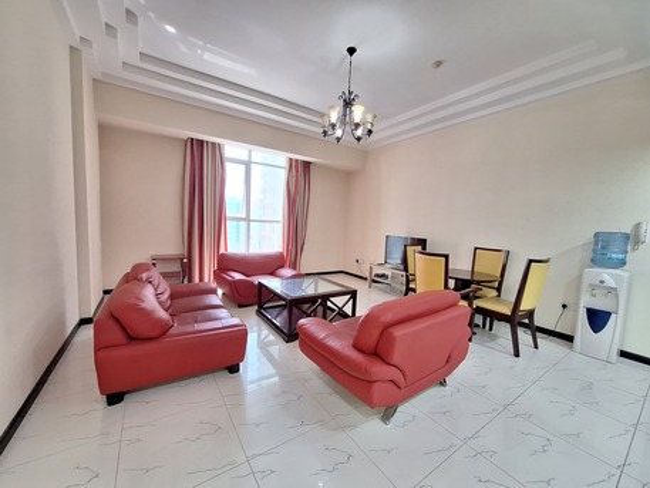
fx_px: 244
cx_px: 325
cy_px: 244
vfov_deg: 89.9
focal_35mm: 13
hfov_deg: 106.2
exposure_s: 1/33
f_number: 2.2
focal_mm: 1.74
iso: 200
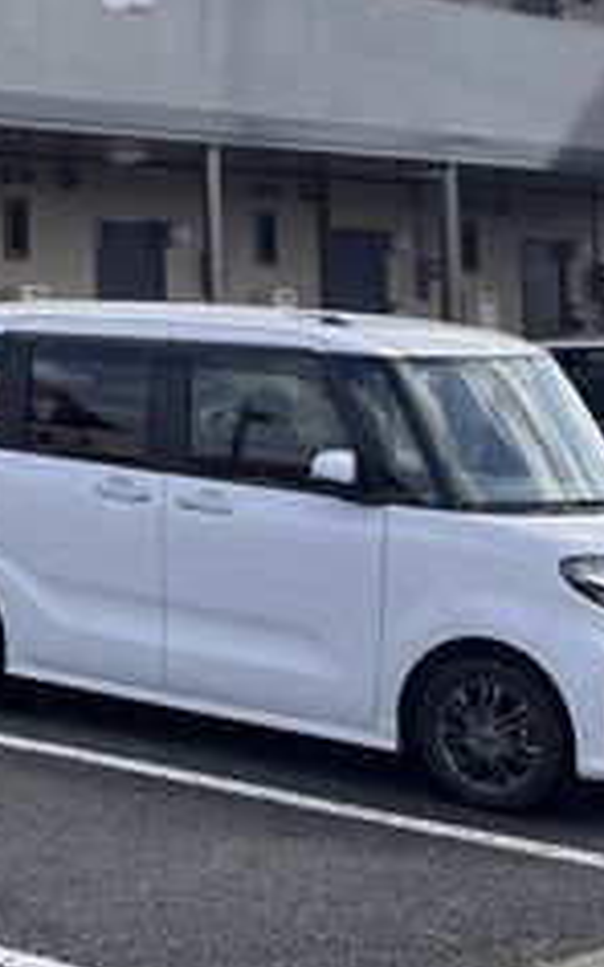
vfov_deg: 22.0
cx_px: -420
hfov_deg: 13.0
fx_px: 2451
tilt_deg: +3.8
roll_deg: -0.2
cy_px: 200
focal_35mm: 93
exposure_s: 1/1724
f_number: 1.5
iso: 50
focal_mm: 5.7
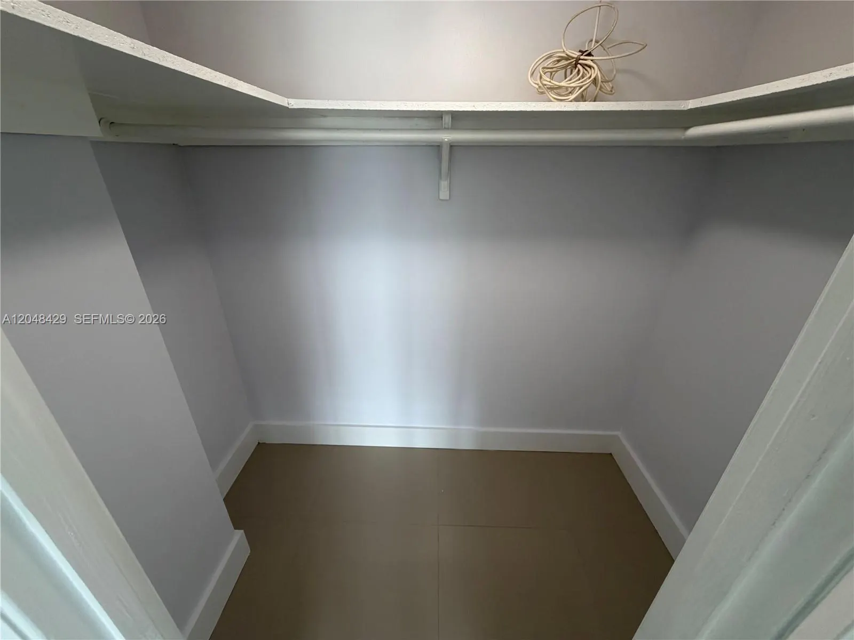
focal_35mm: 14
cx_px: 427
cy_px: 320
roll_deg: +0.0
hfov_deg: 102.1
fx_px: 345
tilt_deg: -25.5
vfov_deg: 85.7
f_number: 2.2
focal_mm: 2.22
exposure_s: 1/120
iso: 160
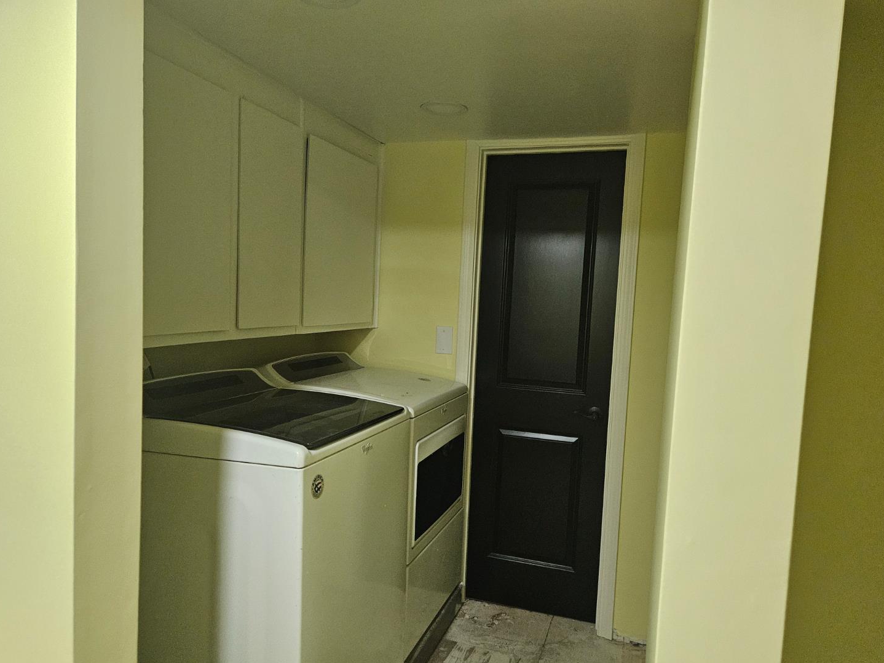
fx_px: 613
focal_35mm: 24
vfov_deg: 56.8
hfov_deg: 71.6
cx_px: 438
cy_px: 345
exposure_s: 1/240
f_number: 1.8
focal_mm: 5.4
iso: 1000
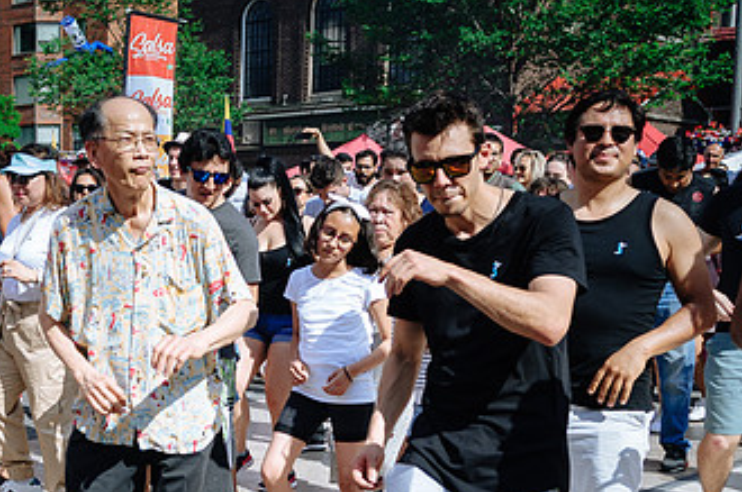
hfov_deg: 30.4
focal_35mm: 64
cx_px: 103
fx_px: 1317
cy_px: 372
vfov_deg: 21.0
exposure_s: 1/1000
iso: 100
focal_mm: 22
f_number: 4
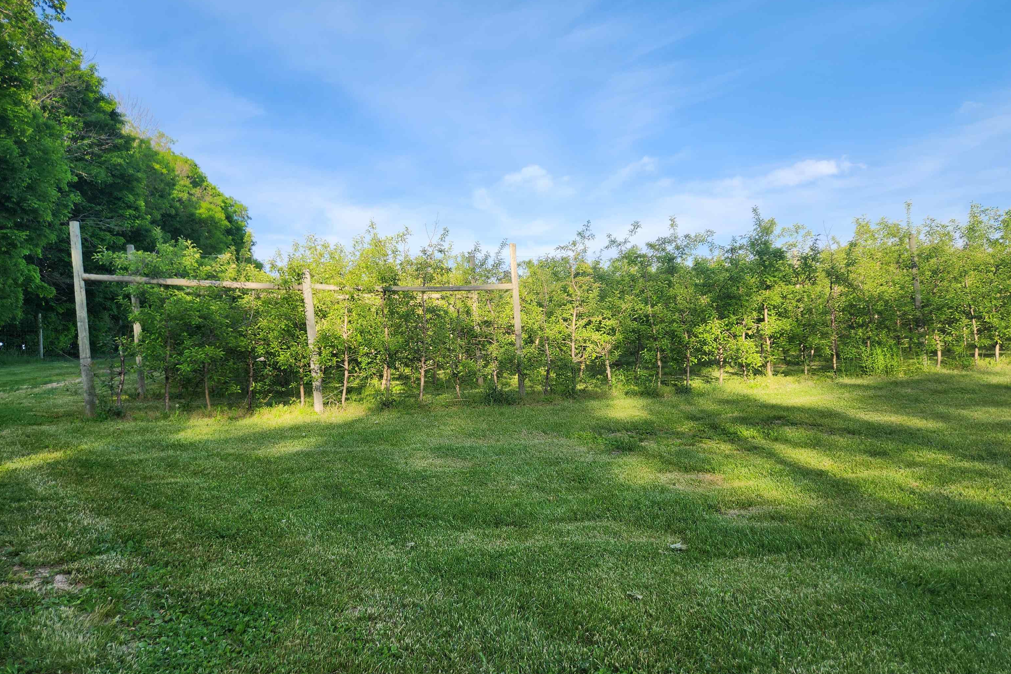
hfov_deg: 73.7
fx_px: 674
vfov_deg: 53.1
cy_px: 330
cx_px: 506
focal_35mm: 24
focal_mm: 5.4
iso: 20
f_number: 1.8
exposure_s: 1/799
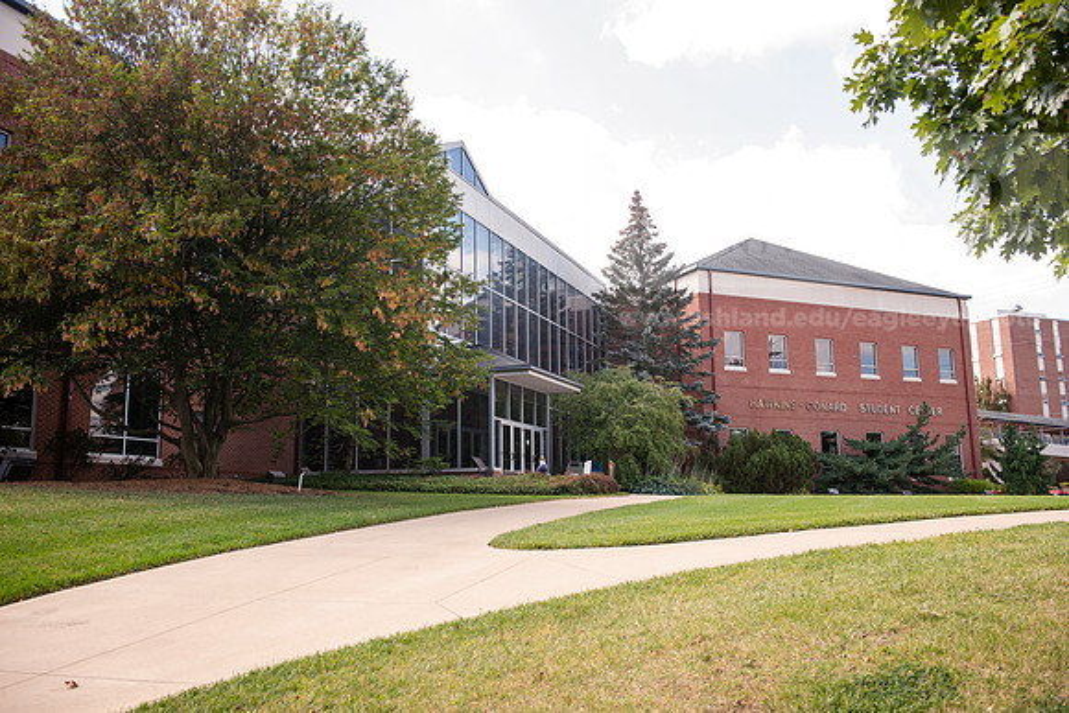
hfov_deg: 58.7
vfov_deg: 41.1
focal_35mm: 32
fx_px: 950
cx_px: 534
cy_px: 356
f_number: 4.5
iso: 400
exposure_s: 1/200
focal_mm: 32
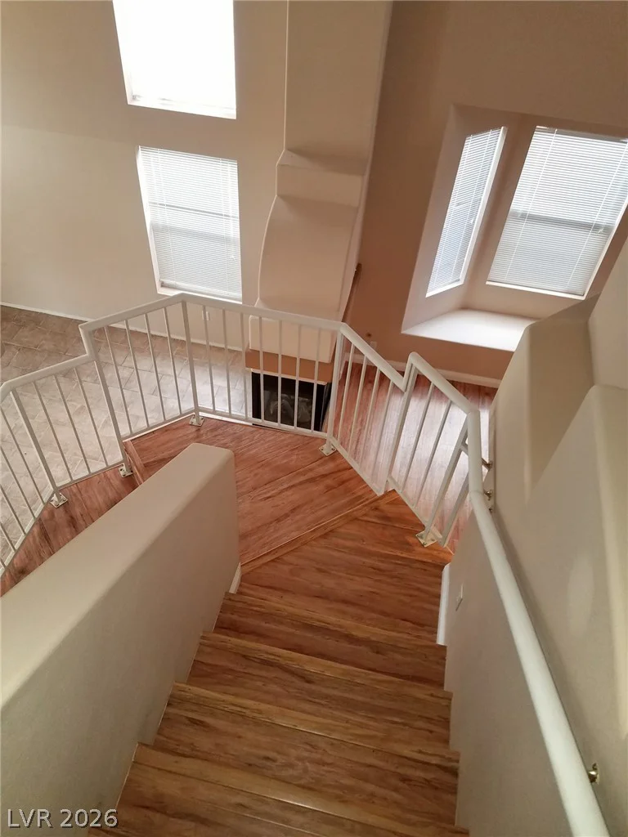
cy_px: 418
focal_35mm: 26
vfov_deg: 67.3
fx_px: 629
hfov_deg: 53.1
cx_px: 314
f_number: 1.7
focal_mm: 4.2
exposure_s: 1/24
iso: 100
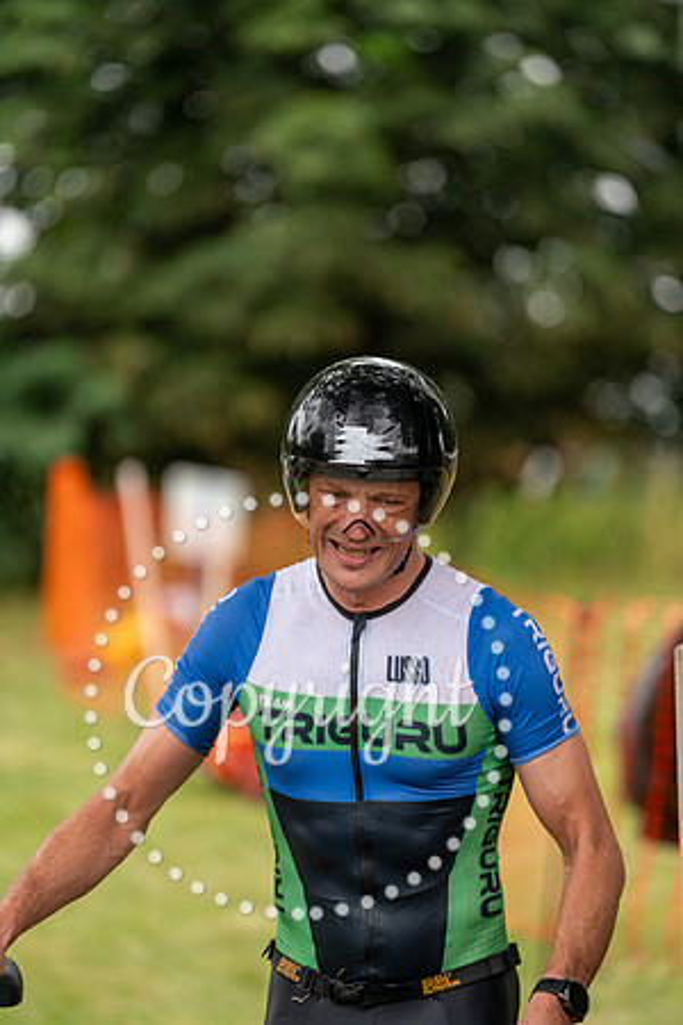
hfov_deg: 7.0
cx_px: 342
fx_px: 5606
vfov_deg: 10.4
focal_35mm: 197
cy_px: 512
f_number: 3.2
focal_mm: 197
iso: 320
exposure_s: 1/400
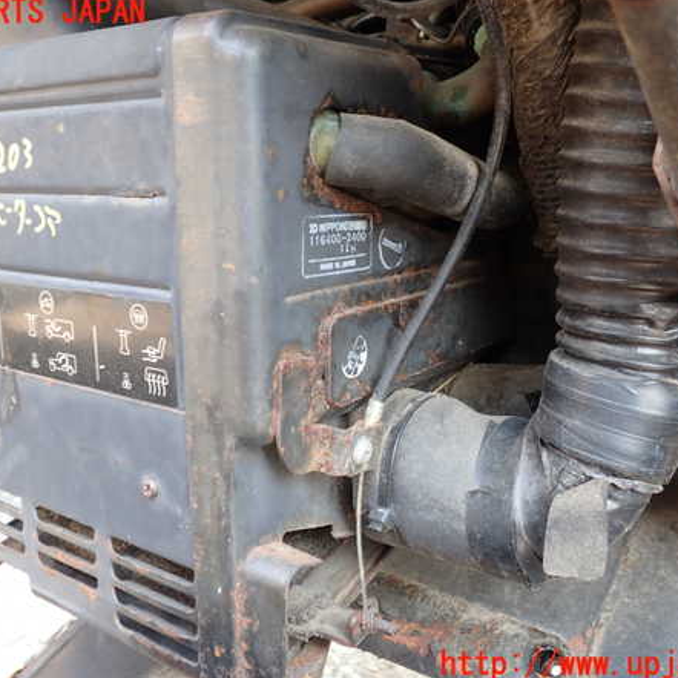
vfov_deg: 46.0
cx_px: 327
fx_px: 798
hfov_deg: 46.0
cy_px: 339
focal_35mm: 36
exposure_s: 1/60
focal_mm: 5.4
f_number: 2.3
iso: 125
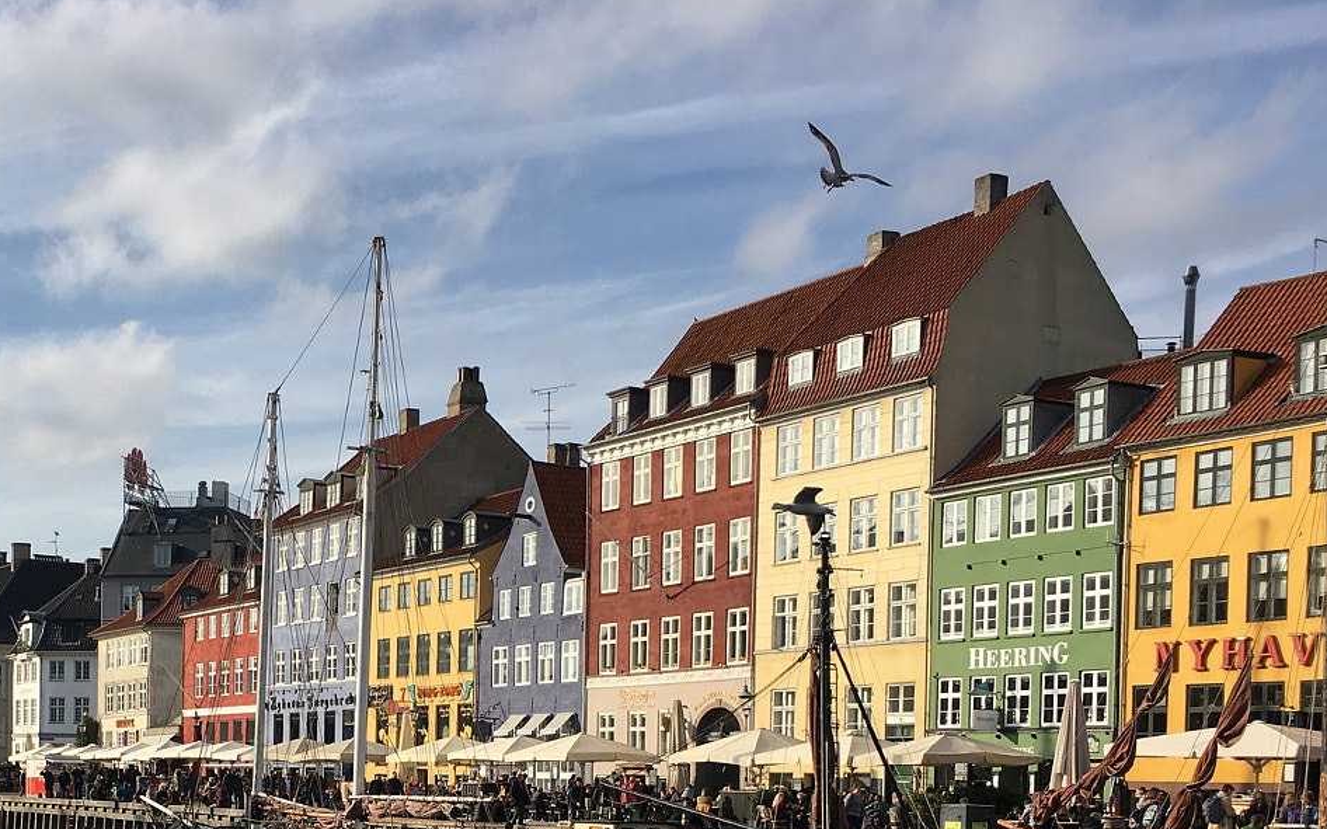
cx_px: 321
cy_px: 829
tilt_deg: -0.6
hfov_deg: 37.8
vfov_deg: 23.8
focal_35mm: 52
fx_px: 1880
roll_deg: -0.6
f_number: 2.2
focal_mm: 4.15
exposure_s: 1/1399
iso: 25
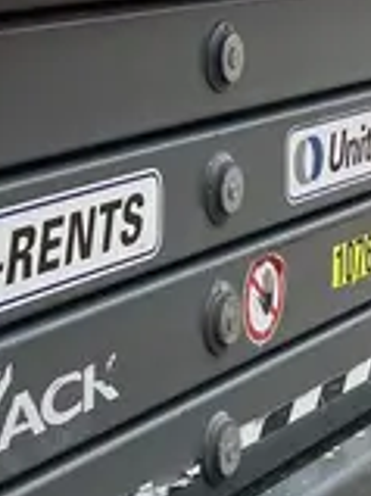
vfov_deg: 14.8
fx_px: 1846
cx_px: 25
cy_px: -98
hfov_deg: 11.4
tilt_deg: -1.0
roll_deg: -0.3
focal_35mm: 129
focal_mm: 3.99
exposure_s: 1/899
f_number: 1.8
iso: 32
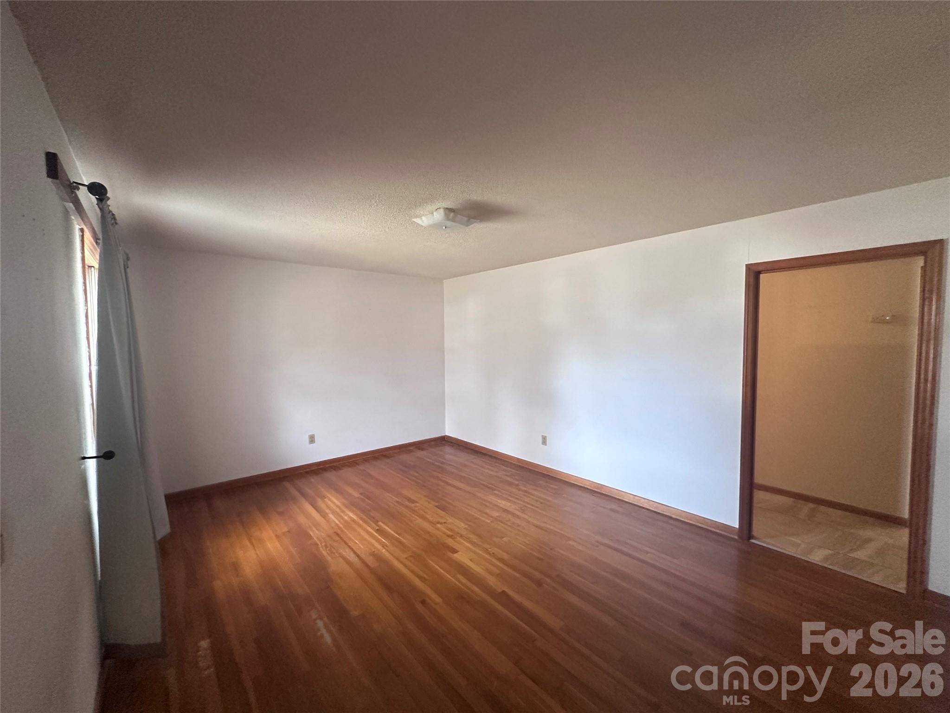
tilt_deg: -3.1
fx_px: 384
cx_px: 475
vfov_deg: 85.7
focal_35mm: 14
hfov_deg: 102.1
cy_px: 356
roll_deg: +0.5
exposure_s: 1/60
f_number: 2.2
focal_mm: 2.22
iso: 400
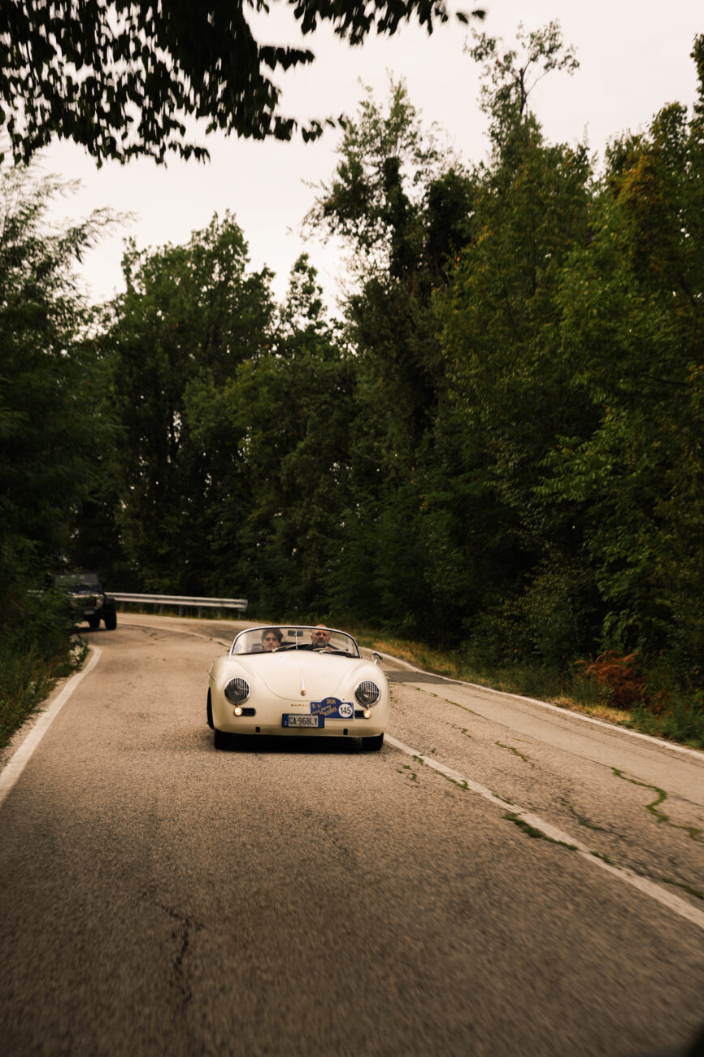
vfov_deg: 28.8
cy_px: 507
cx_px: 333
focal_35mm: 70
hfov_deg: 19.4
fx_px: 2054
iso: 100
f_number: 4
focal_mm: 65
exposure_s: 1/125
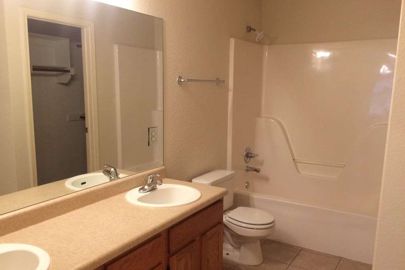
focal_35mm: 31
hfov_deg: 60.3
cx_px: 200
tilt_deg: -10.6
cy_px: 151
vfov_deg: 42.3
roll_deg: -0.5
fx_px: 349
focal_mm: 4.15
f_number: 2.2
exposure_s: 1/30
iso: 160
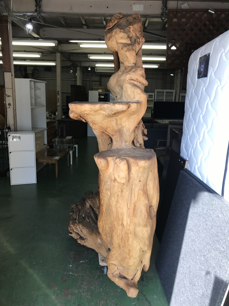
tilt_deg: -11.4
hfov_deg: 49.7
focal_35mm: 28
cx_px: 114
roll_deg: -1.6
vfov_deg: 63.4
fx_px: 247
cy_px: 153
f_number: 1.8
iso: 20
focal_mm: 3.99
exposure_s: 1/100
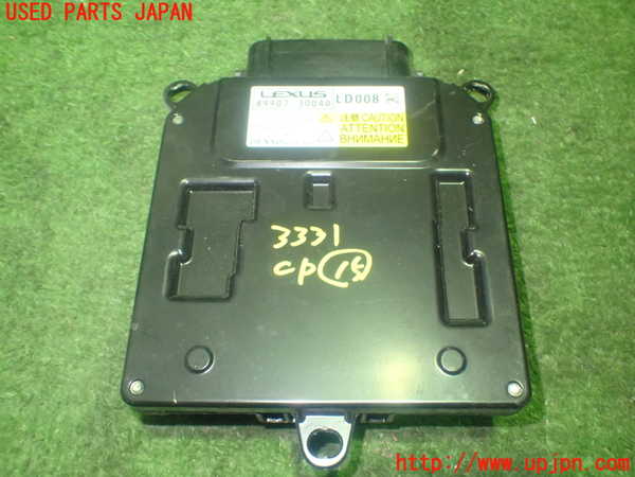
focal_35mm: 32
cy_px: 238
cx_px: 318
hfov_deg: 56.8
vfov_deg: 44.2
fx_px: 587
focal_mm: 5.79
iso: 800
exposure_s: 1/30
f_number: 2.4
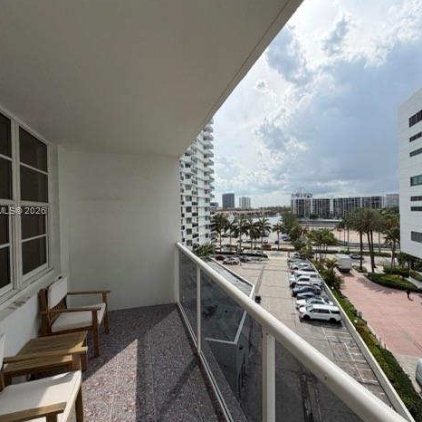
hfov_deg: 84.0
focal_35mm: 17
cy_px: 211
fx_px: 234
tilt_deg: +0.5
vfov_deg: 84.0
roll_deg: +1.8
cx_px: 212
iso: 25
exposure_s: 1/1613
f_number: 2.2
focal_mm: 2.22
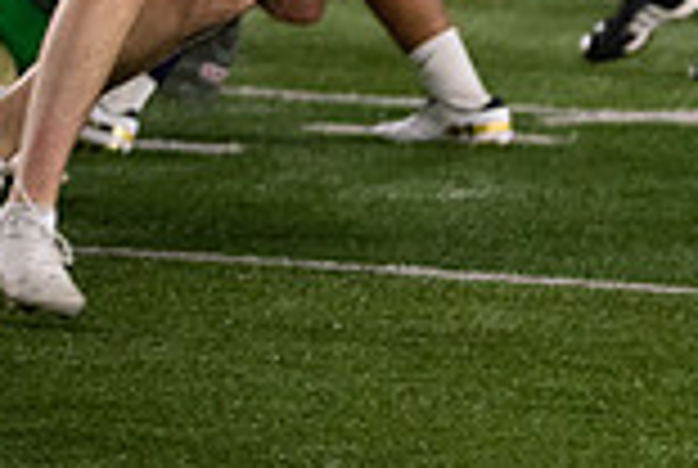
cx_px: 1094
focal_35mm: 896
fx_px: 17406
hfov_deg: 2.3
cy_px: -313
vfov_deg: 1.5
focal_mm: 240
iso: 4000
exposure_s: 1/500
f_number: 4.5
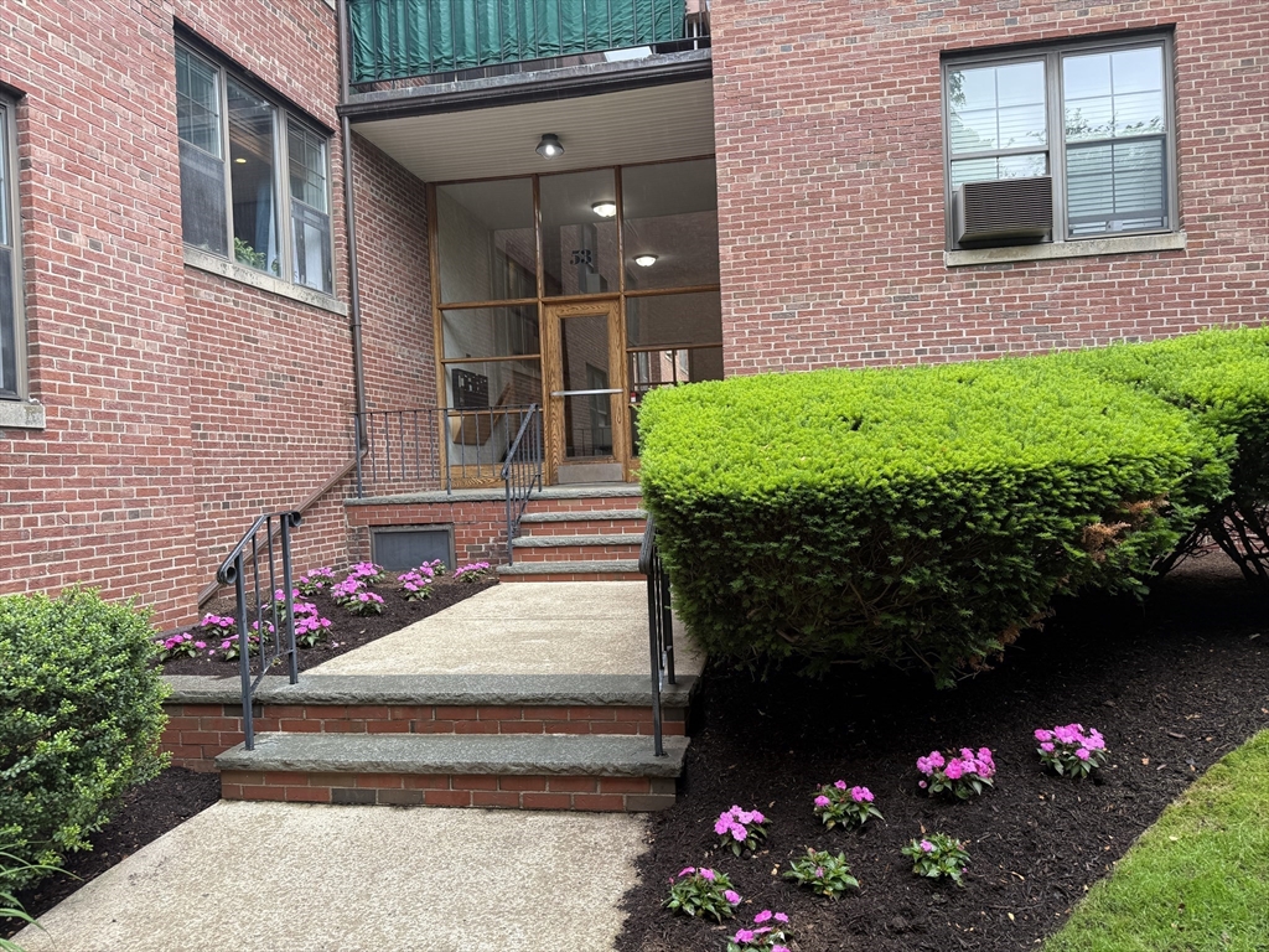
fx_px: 880
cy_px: 476
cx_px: 634
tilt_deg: -1.4
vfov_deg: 56.8
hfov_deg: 71.6
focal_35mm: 24
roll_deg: +2.3
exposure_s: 1/121
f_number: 1.78
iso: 80
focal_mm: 6.76
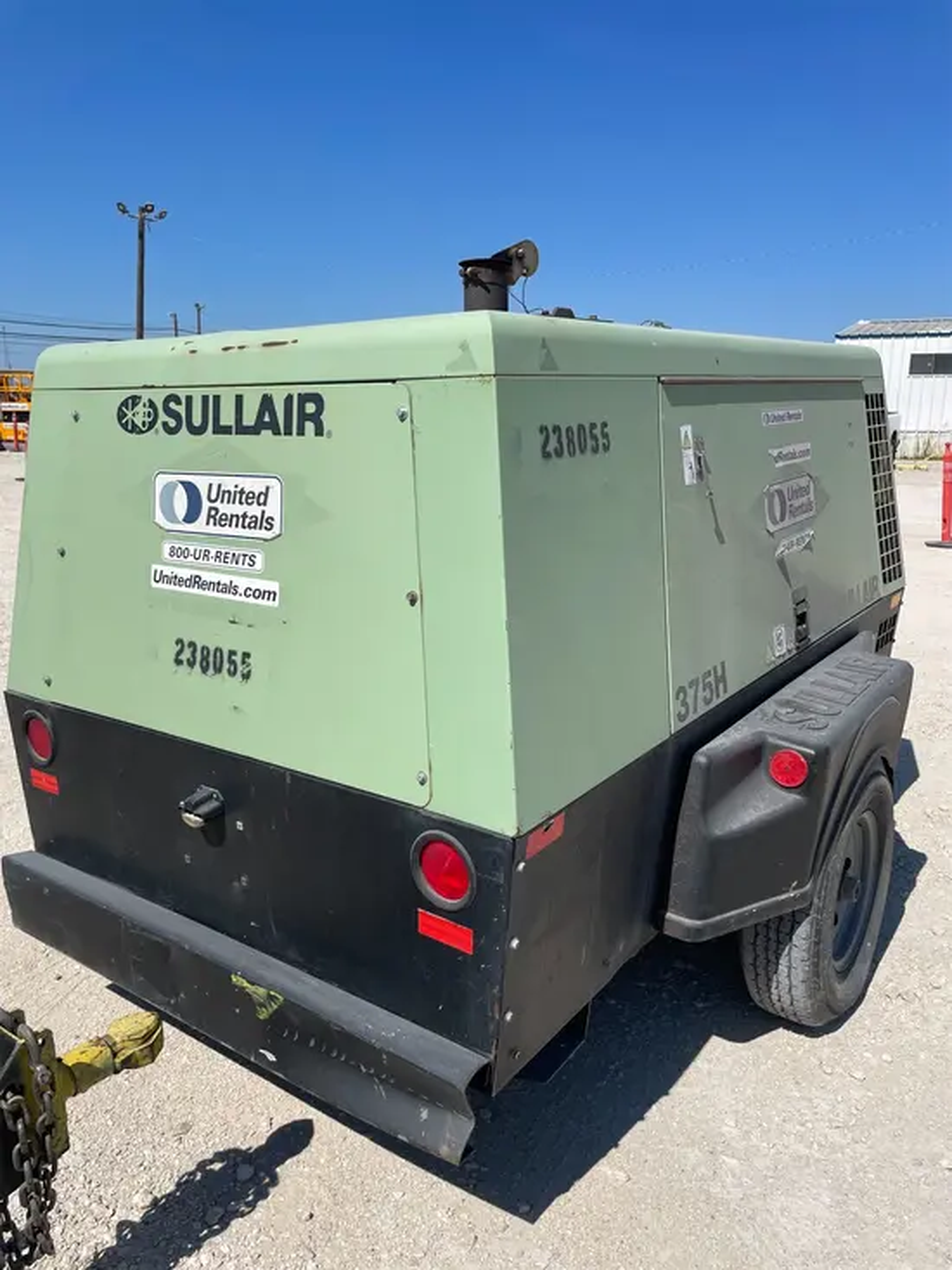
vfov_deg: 67.3
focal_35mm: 26
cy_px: 635
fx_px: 953
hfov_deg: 53.1
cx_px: 476
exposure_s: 1/5814
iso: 32
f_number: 1.6
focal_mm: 4.2
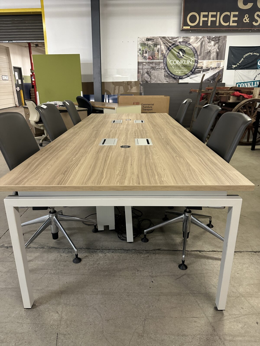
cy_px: 173
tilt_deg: -19.4
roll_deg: +0.2
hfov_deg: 56.8
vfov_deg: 71.6
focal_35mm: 24
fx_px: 240
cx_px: 130
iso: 320
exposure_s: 1/60
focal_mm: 6.86
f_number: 1.78
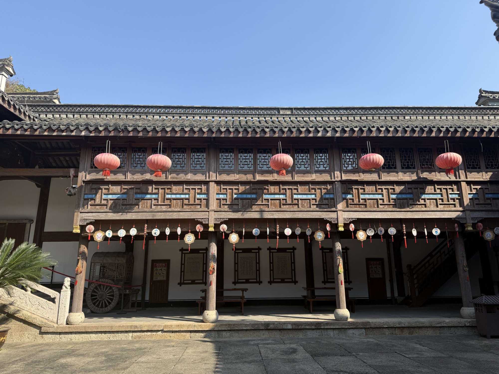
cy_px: 187
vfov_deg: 56.8
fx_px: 346
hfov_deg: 71.6
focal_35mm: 24
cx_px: 250
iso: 80
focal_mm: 6.76
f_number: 1.78
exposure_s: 1/2110
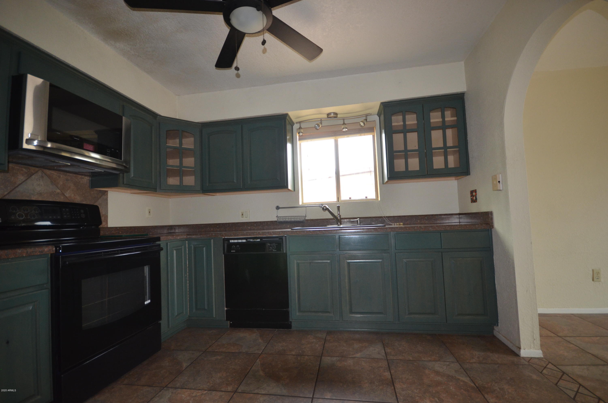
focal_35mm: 15
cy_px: 202
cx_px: 304
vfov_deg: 77.1
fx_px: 253
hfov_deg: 100.5
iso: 800
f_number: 4
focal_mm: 10
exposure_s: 1/60
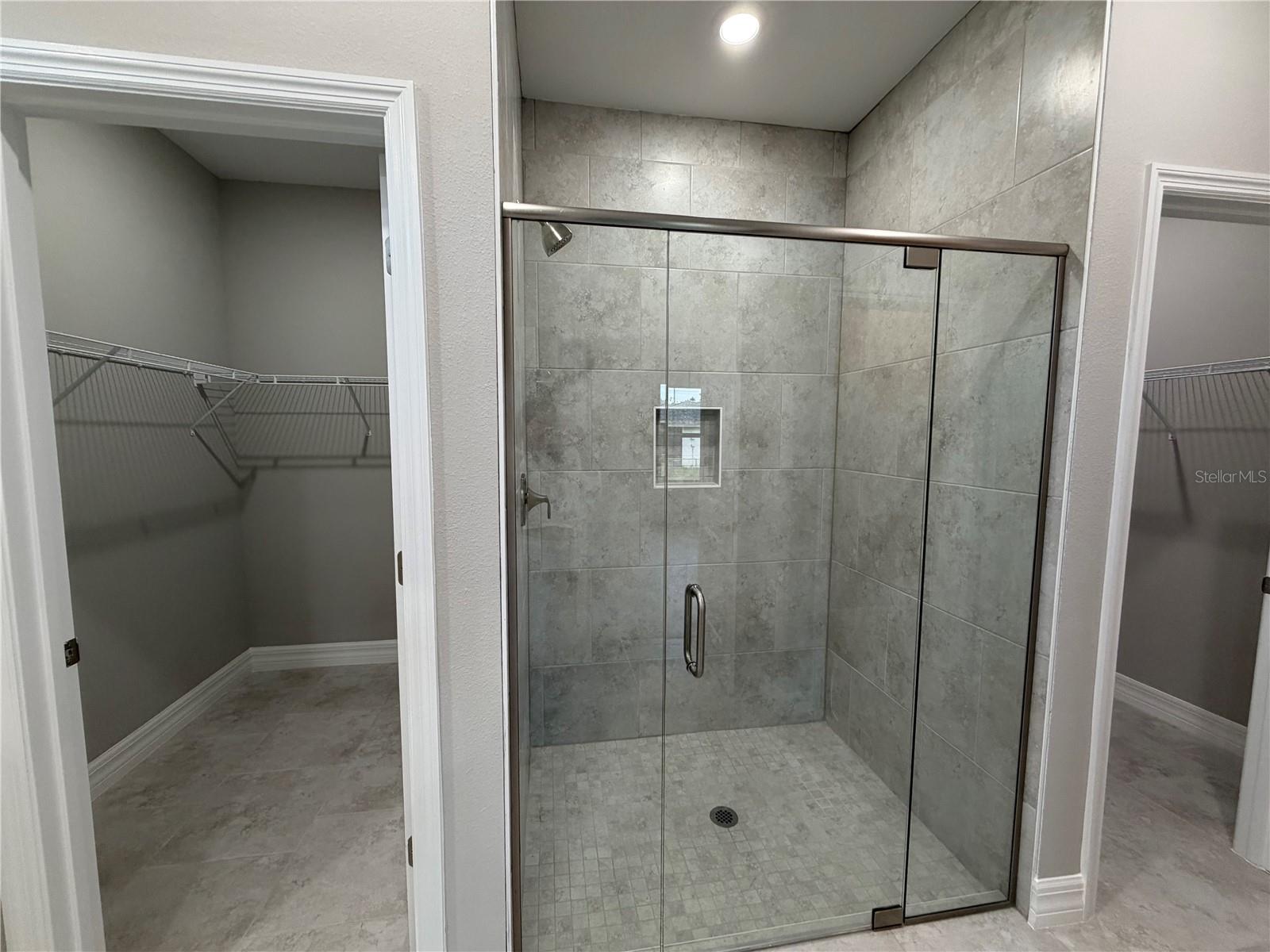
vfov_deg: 85.7
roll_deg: -0.9
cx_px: 635
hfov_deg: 102.1
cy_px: 476
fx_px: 514
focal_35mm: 14
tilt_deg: -6.1
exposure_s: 1/120
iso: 200
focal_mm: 2.22
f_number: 2.2
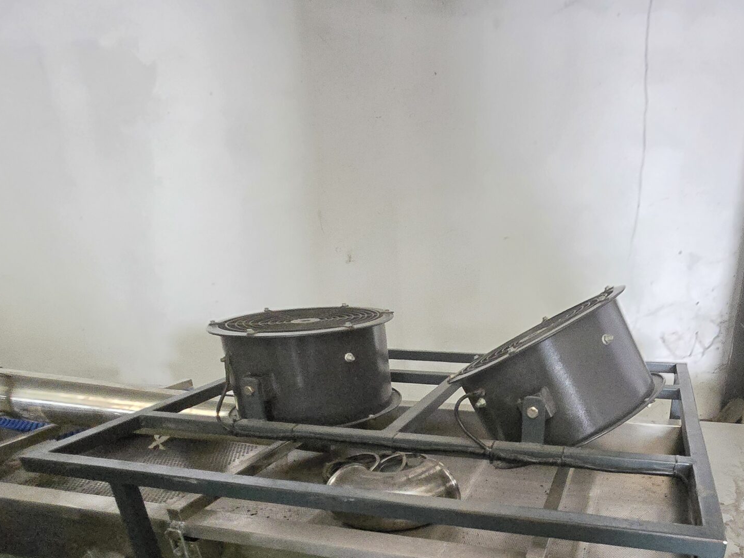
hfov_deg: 71.9
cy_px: 469
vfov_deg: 53.7
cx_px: 491
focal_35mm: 23
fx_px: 494
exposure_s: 1/25
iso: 2500
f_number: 2.2
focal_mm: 2.2
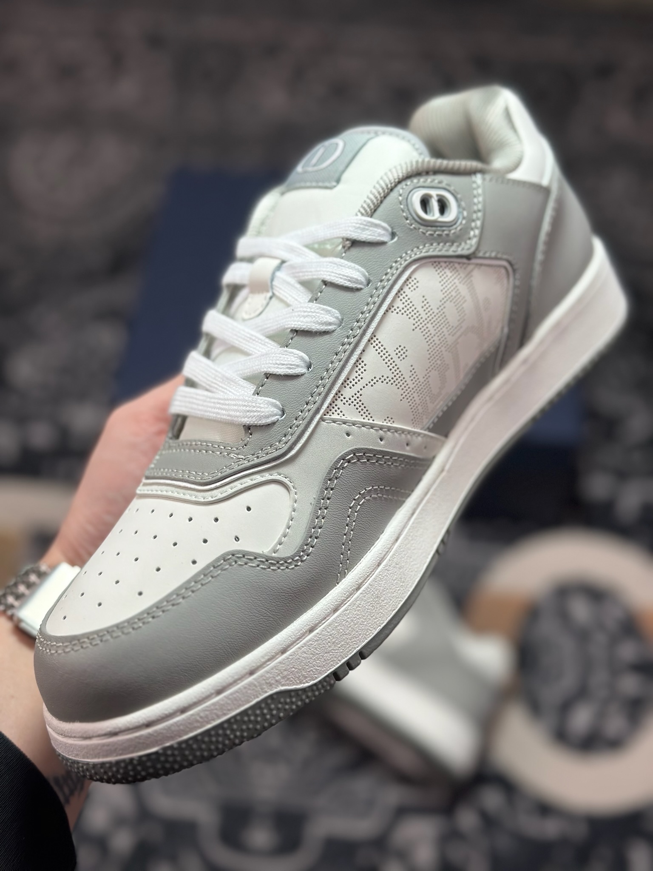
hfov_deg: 30.3
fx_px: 1207
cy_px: 436
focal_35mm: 48
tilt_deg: -55.3
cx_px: 326
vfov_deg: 39.7
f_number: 1.78
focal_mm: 6.86
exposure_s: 1/1695
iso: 80
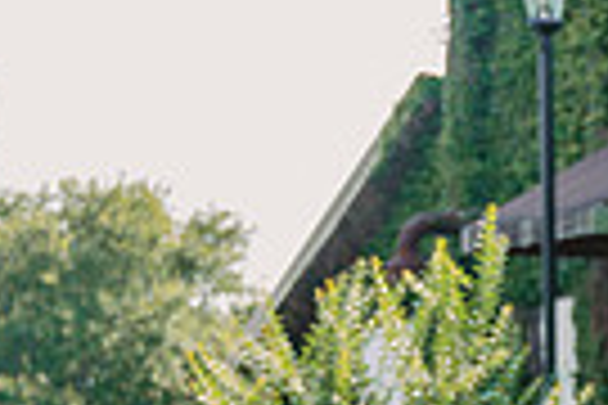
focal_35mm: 228
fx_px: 3850
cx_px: 1171
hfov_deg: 8.6
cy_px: 709
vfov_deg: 5.9
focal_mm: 53
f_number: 2.8
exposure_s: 1/640
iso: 50
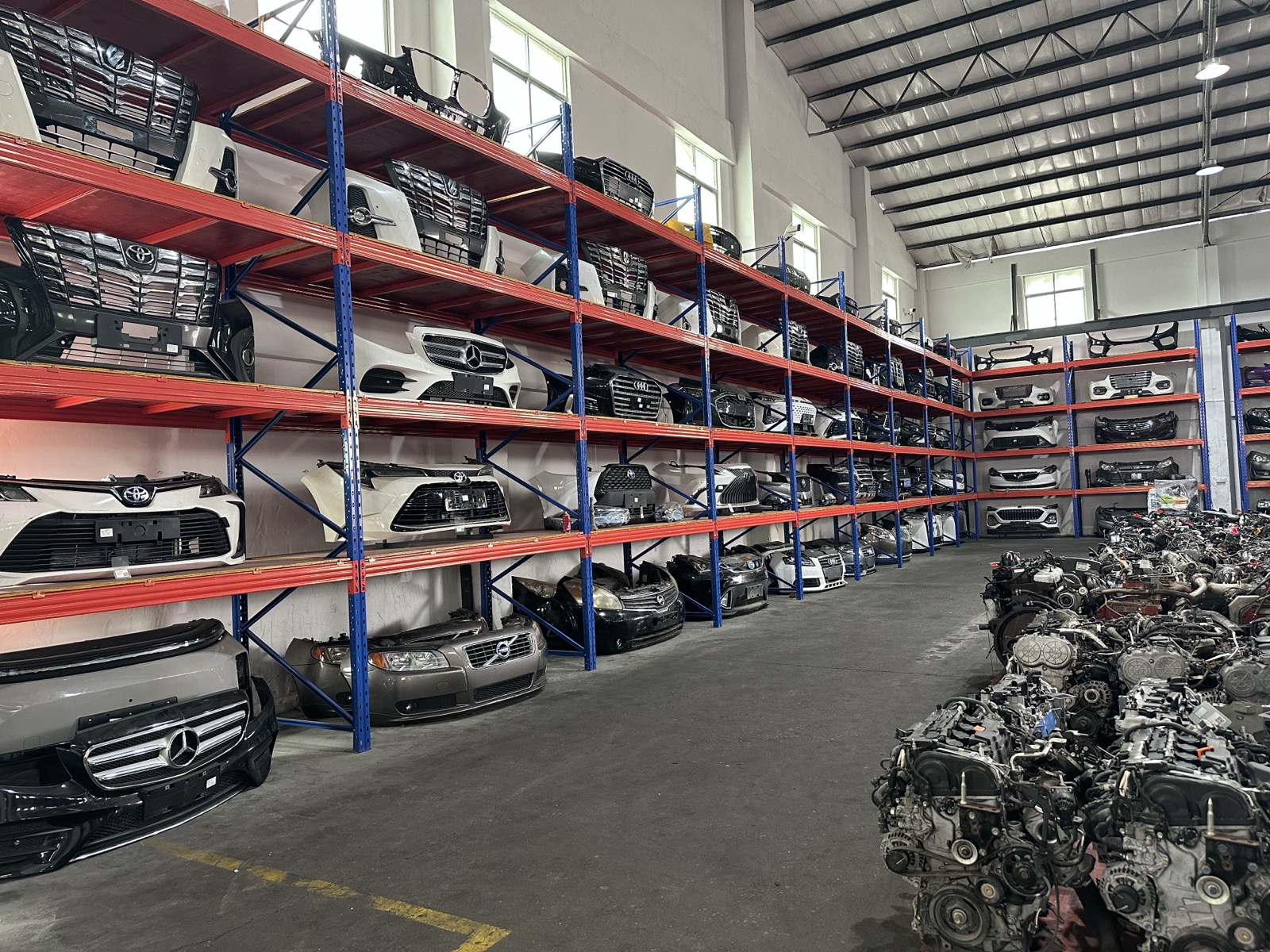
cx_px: 635
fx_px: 881
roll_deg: +2.9
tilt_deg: +2.4
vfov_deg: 56.8
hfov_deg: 71.6
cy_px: 476
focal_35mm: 24
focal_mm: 6.86
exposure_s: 1/50
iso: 250
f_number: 1.78
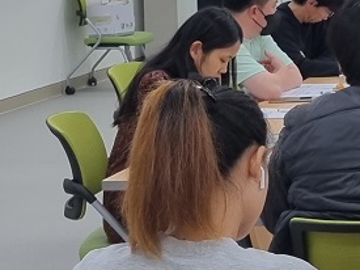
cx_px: 716
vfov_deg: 12.1
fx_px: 1258
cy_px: 18
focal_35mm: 121
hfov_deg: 13.8
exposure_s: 1/120
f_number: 1.8
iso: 125
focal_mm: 5.4
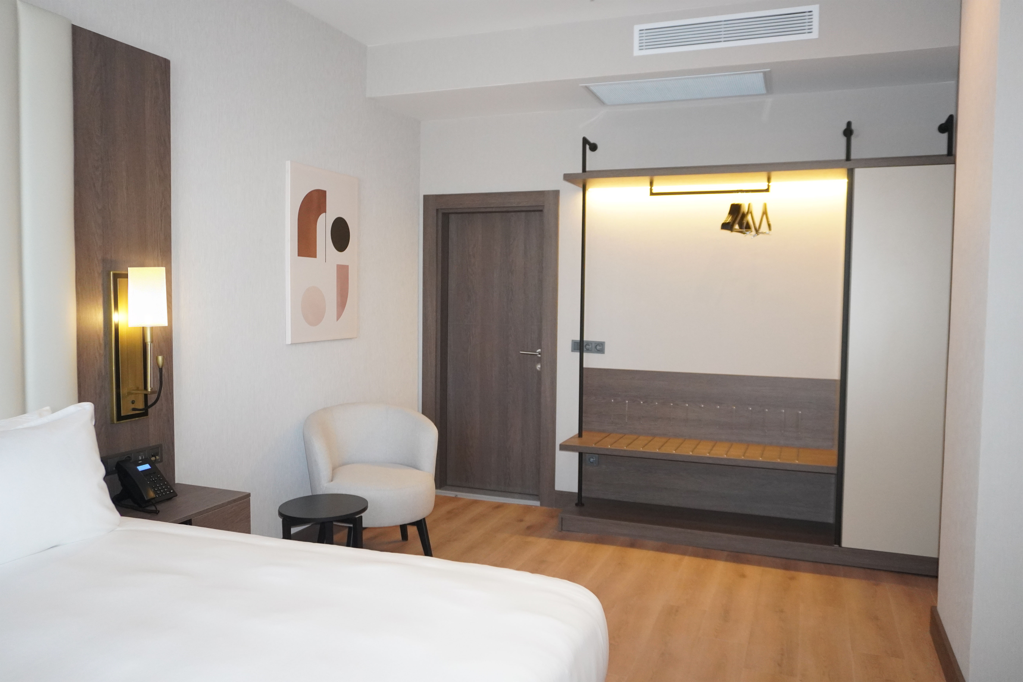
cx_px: 512
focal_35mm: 24
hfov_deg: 73.7
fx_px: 682
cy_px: 341
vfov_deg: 53.1
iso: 640
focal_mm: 16
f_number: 4
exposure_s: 1/60
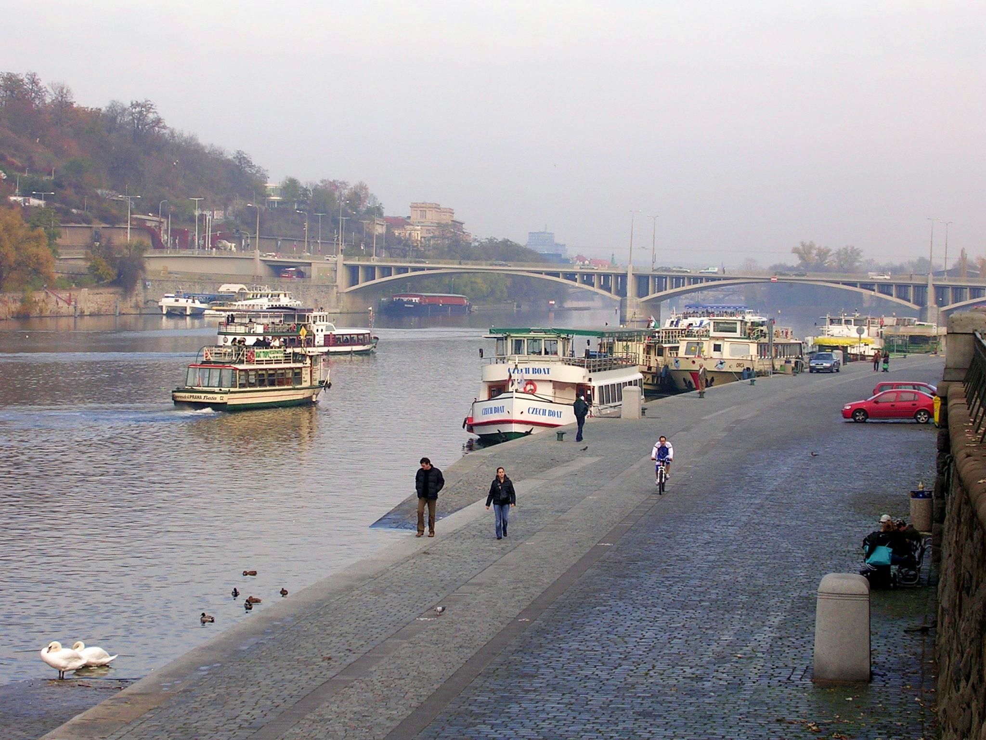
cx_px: 493
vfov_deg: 16.2
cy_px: 370
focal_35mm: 91
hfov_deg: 21.5
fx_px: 2592
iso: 50
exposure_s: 1/132
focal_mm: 13.7
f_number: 4.2
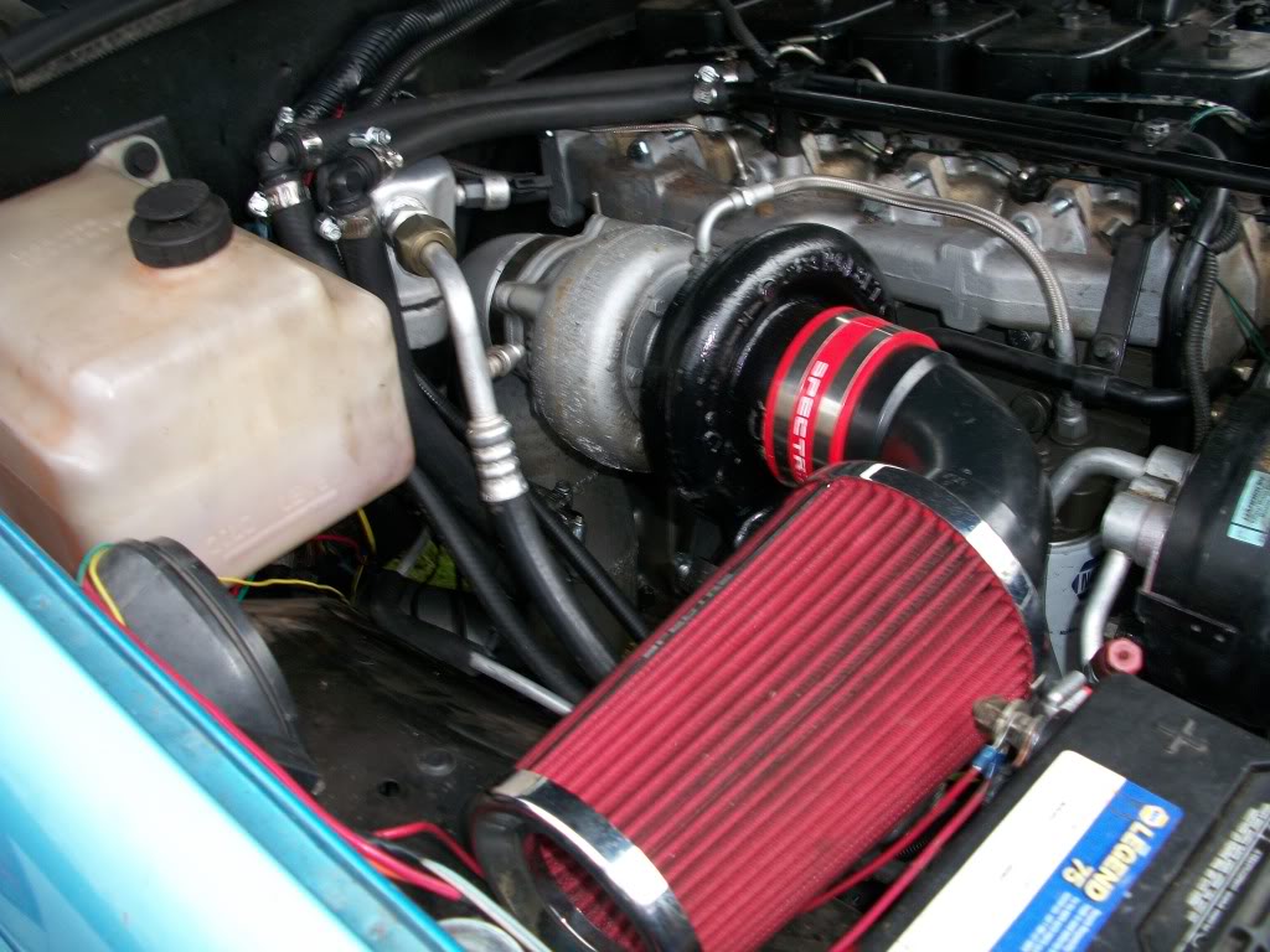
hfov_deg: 52.6
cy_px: 476
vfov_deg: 40.7
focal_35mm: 35
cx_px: 635
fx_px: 1284
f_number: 3.1
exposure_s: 1/30
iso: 80
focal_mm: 6.3
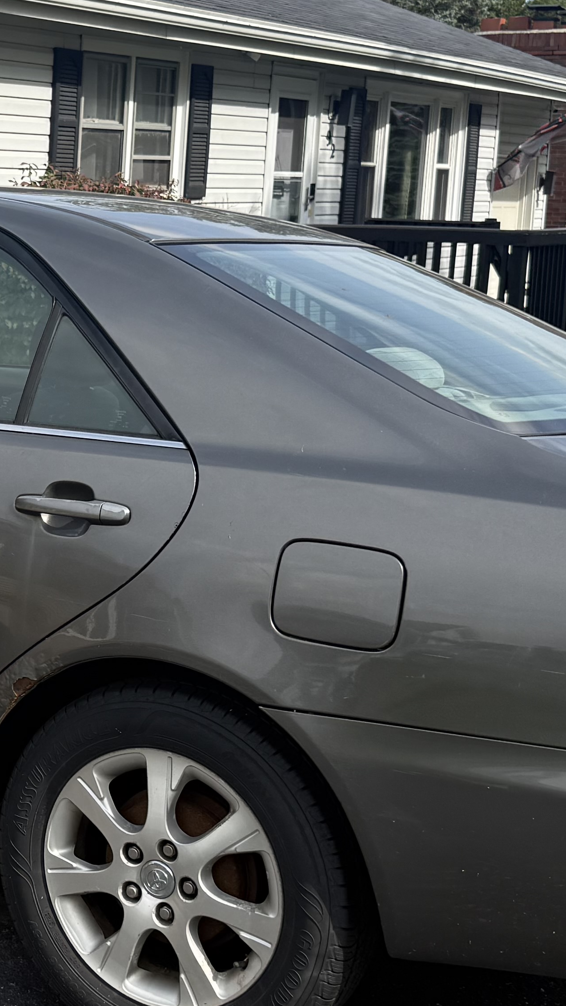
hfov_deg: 17.2
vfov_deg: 31.8
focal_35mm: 66
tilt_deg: -7.4
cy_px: 420
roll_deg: -1.7
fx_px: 1761
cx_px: -169
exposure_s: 1/3021
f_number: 1.78
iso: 80
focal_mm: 6.76
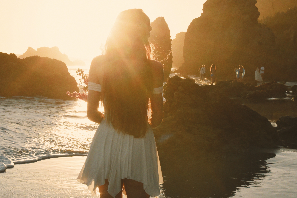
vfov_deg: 20.6
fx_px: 545
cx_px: 135
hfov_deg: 30.5
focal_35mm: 66
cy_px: 82
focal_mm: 50
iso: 2500
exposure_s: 1/1250
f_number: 16
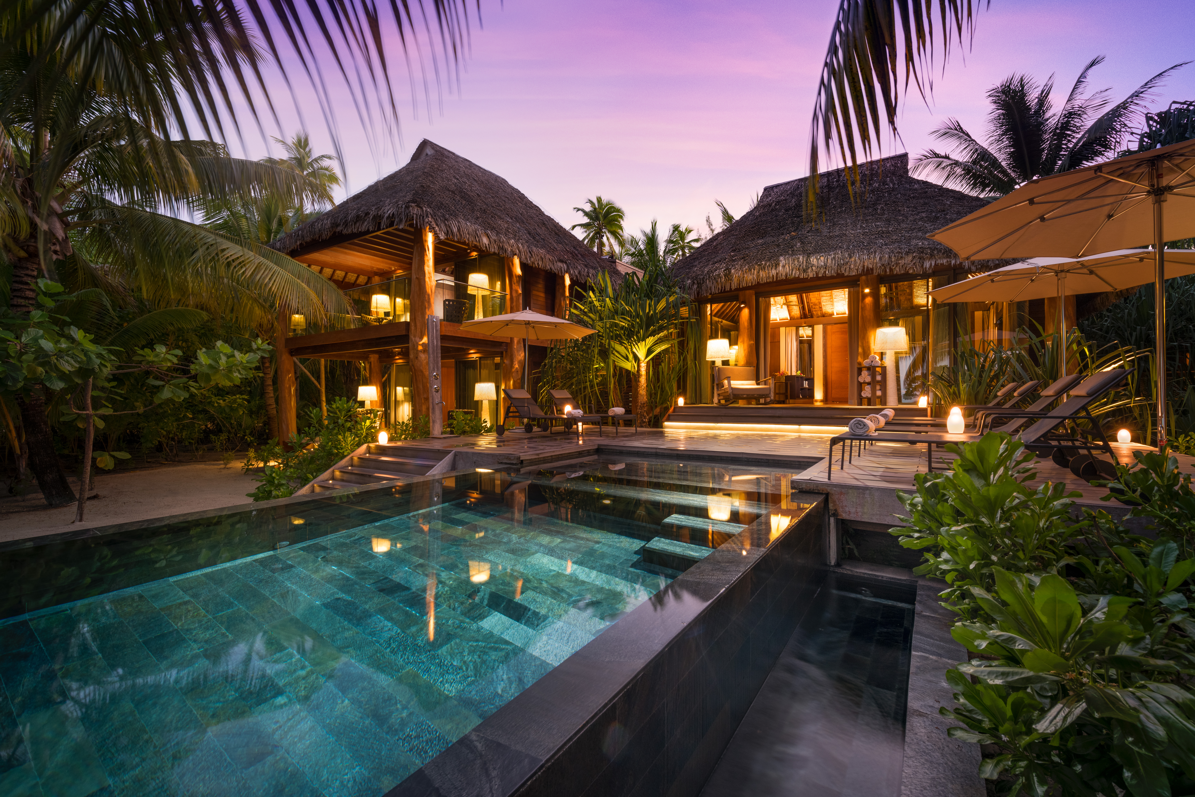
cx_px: 598
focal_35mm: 15
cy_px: 398
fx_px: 498
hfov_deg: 100.4
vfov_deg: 77.3
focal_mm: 15
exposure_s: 2.5
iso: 200
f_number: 11
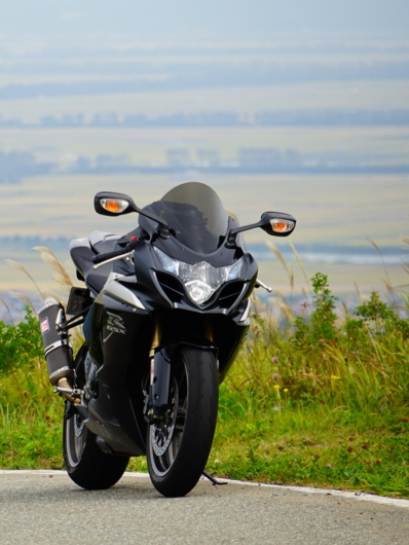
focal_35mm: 435
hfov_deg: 3.4
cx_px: 24
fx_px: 6847
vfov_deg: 4.6
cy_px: 272
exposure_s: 1/350
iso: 100
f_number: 6.3
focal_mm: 200
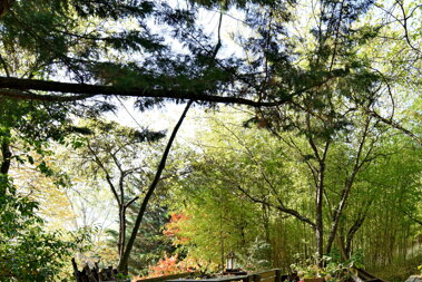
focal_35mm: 30
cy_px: 221
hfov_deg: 60.4
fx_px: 352
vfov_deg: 41.9
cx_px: 282
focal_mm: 18
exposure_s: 1/160
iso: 400
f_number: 6.3
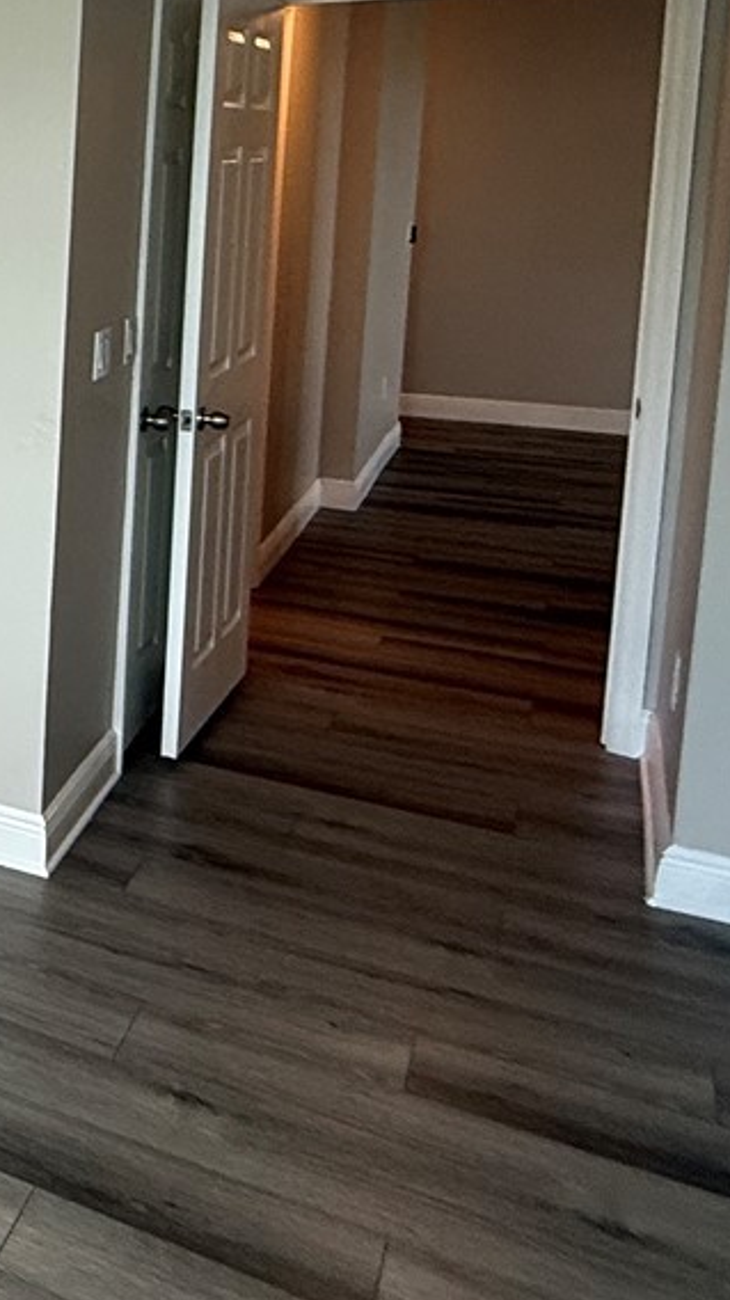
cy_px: 330
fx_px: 1481
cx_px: -725
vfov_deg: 45.8
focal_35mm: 43
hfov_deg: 18.4
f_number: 2.2
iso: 125
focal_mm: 2.22
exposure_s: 1/120
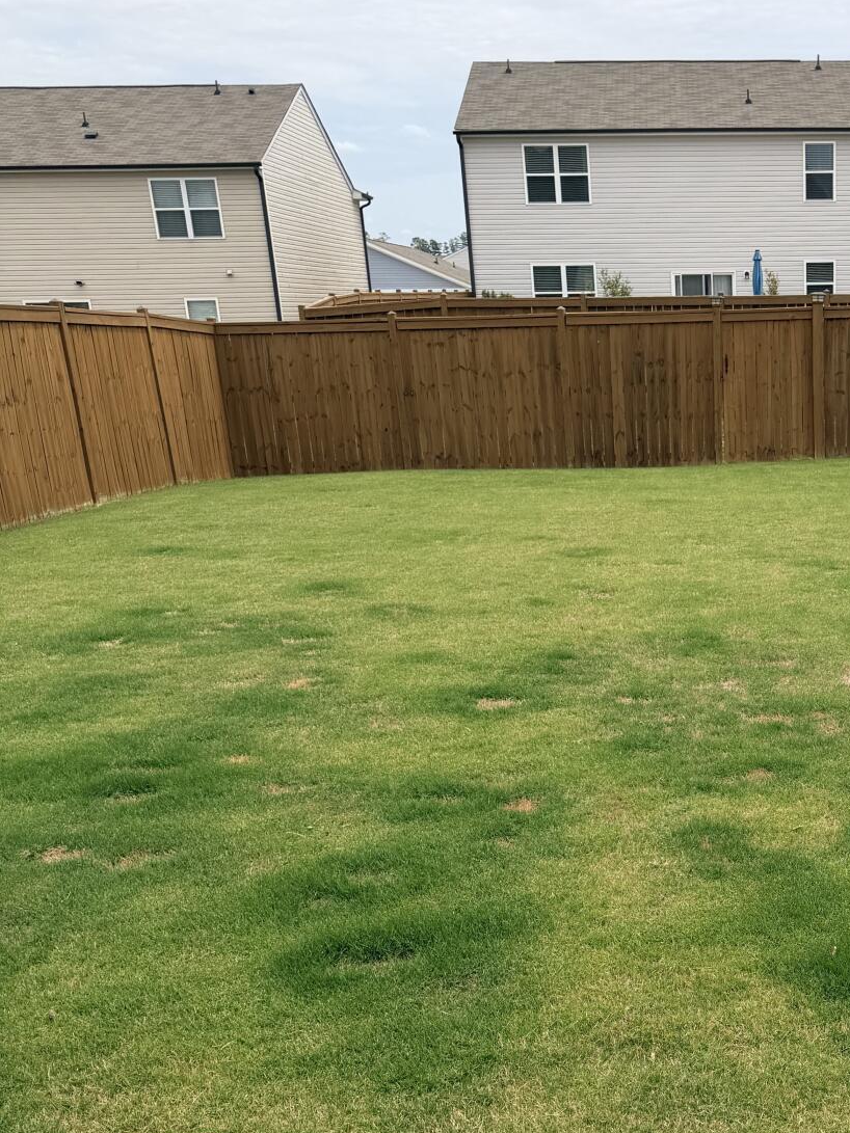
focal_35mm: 44
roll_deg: +1.7
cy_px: 901
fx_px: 1441
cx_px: 778
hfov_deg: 31.2
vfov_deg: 41.2
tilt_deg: -23.5
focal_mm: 6.76
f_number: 1.78
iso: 80
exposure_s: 1/5714
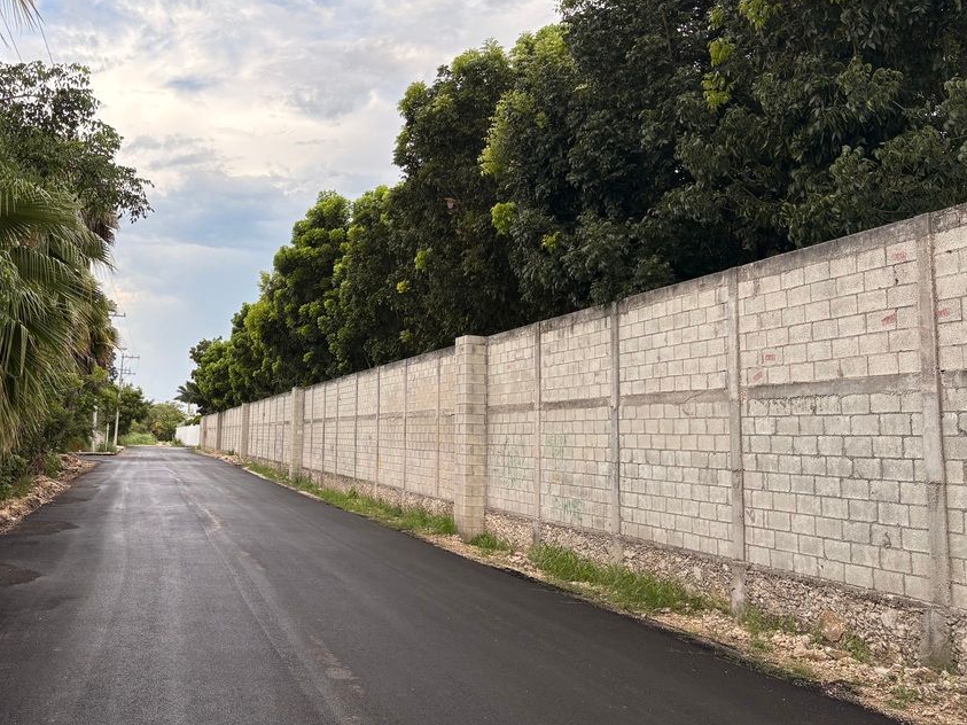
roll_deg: -1.7
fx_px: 1033
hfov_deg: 49.0
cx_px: 297
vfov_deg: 38.5
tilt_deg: +6.9
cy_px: 286
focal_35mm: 37
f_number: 1.6
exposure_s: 1/920
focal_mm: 5.96
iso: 50
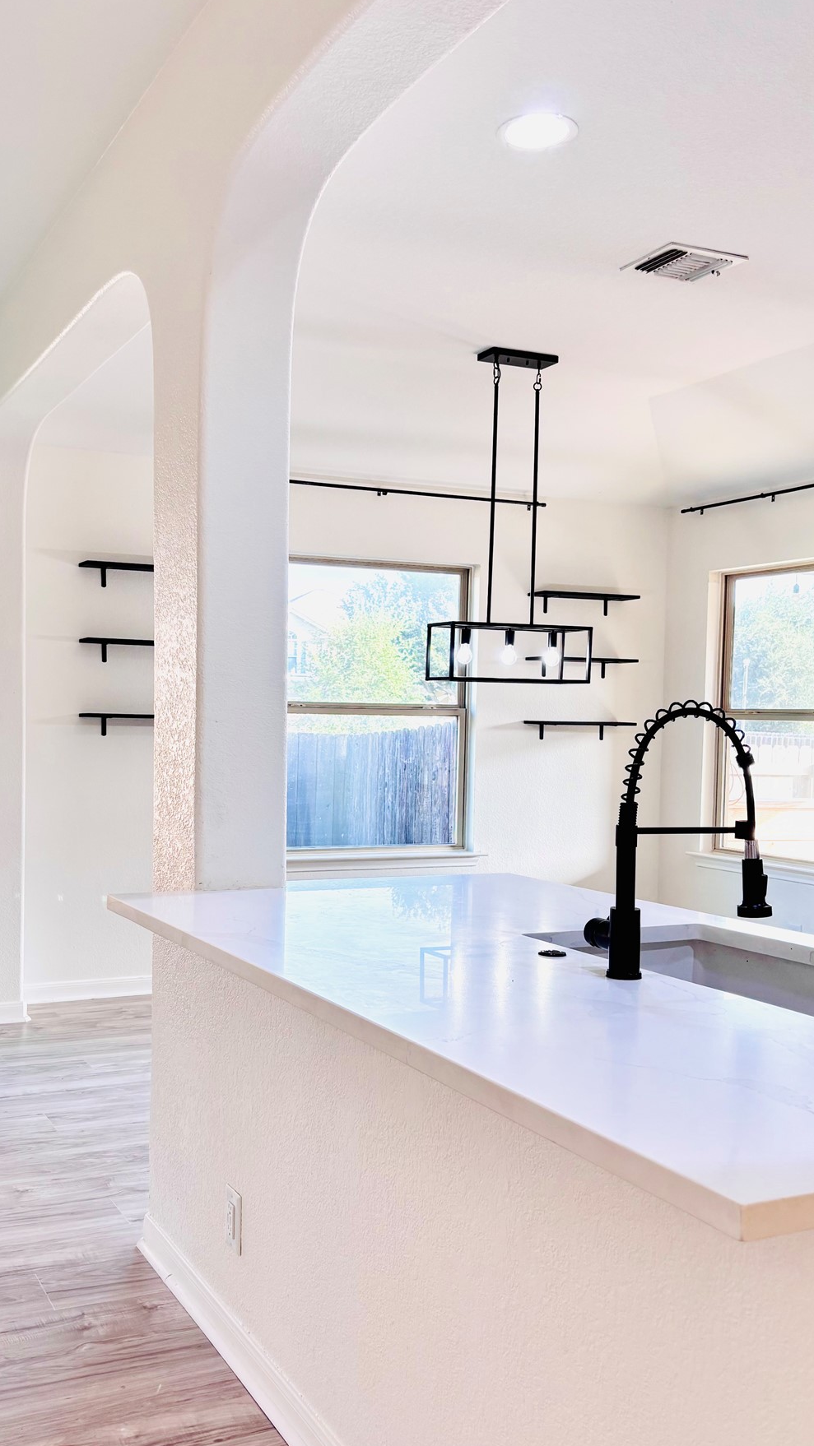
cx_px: 301
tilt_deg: -2.0
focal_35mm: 33
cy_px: 766
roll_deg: -1.3
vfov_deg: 59.4
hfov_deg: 35.4
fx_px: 1266
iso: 64
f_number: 1.6
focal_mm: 5.96
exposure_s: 1/120
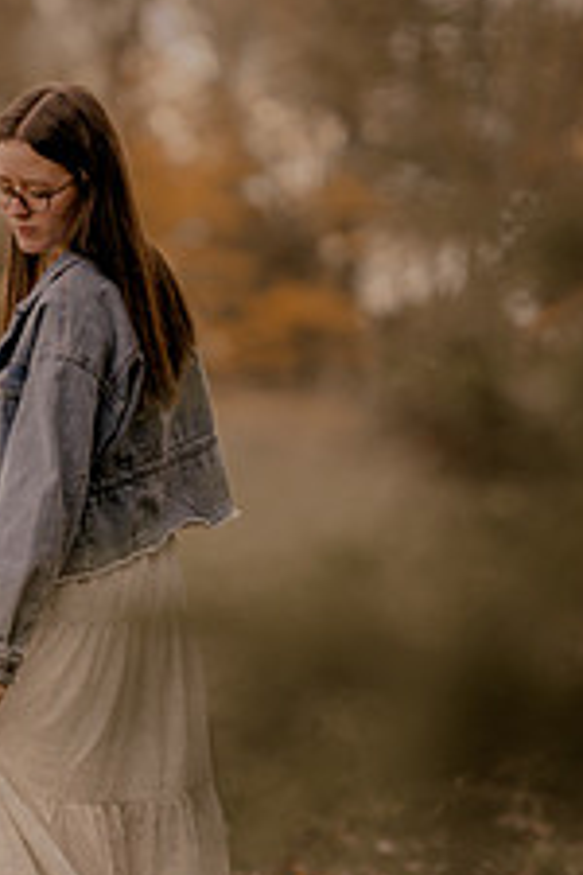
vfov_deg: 12.1
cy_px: 471
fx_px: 4129
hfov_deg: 8.1
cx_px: 86
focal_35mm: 170
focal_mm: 85
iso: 200
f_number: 1.4
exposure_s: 1/2000
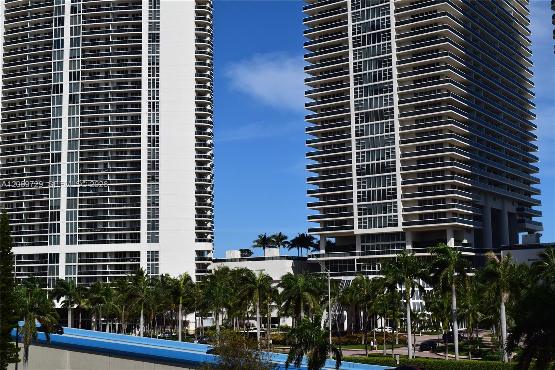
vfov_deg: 25.7
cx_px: 278
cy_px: 185
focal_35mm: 52
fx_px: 809
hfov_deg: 37.9
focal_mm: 35
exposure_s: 1/800
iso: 200
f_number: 13
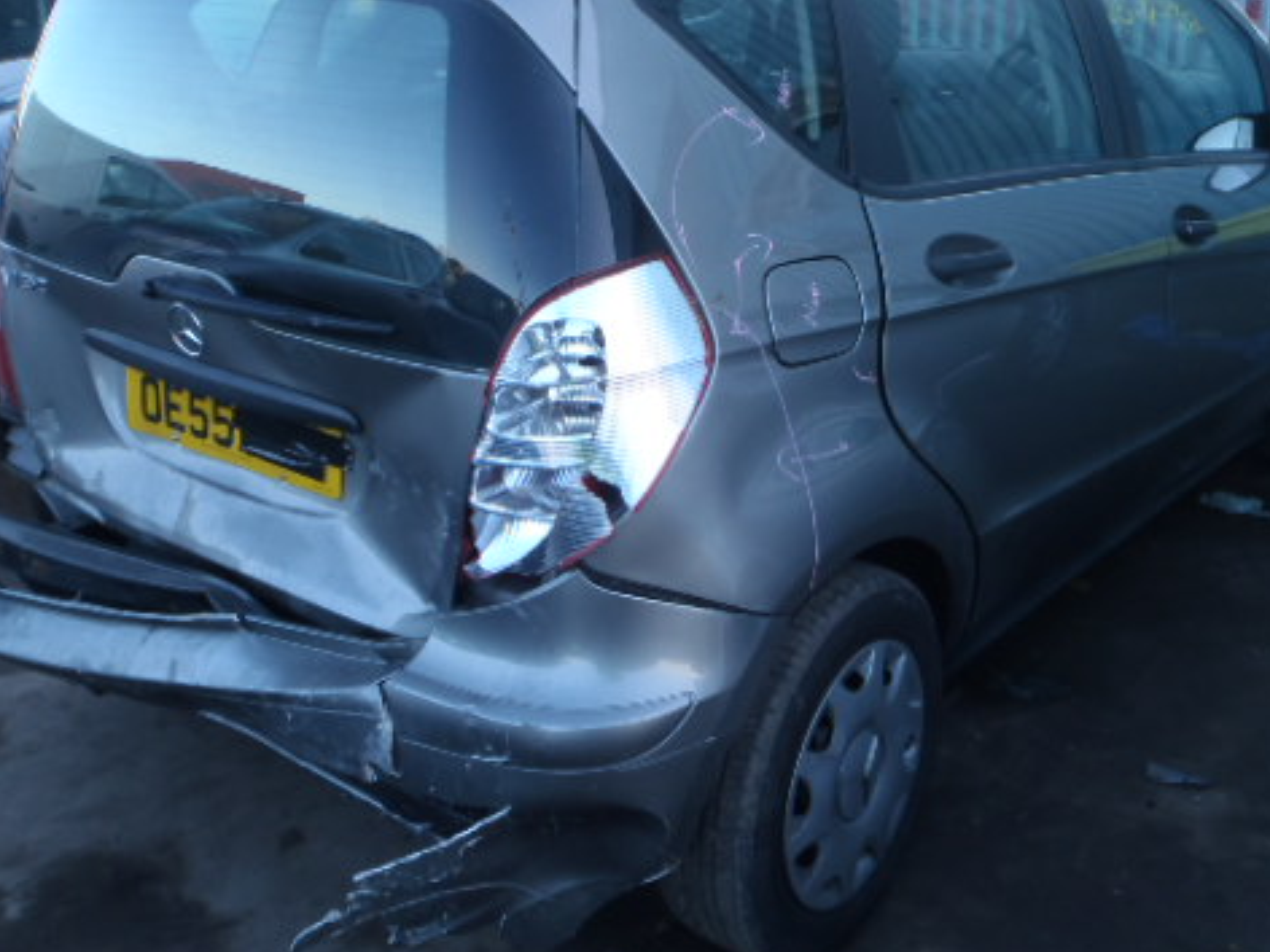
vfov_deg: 37.5
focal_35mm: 38
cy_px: 363
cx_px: 640
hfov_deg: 49.0
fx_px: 1394
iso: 80
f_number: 3.5
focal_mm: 5
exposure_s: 1/80
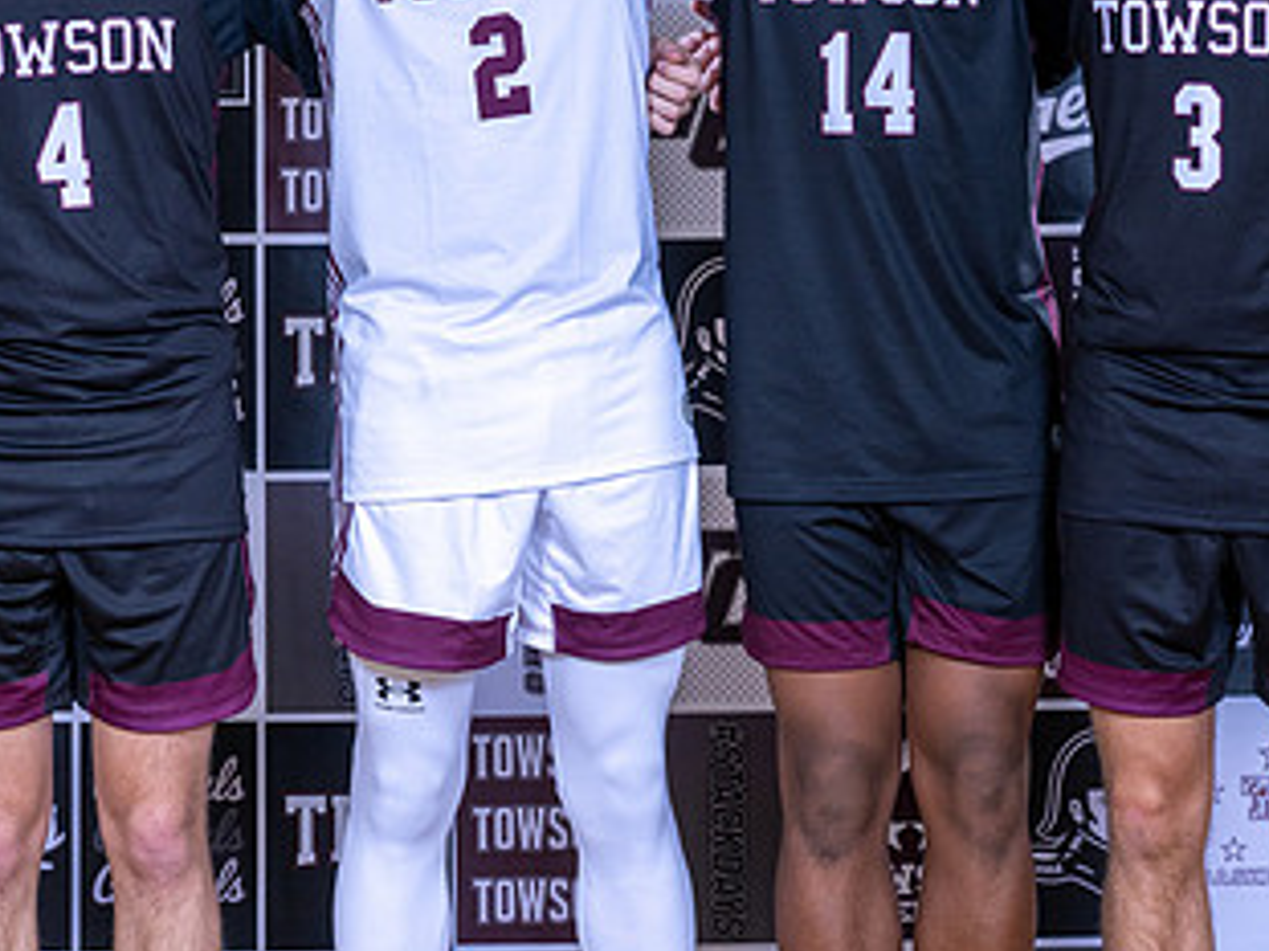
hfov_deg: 11.5
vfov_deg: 8.6
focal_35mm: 172
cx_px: 638
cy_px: 129
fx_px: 6303
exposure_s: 1/160
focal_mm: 80
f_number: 5.6
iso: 250
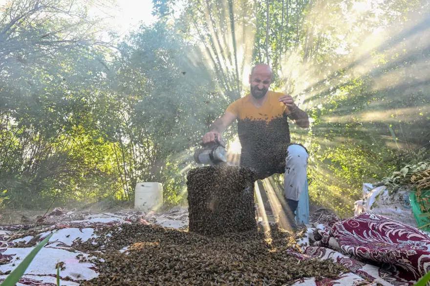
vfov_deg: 59.5
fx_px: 251
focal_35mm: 21
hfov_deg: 81.2
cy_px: 143
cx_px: 215
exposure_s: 1/20
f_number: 22
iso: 800
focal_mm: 14
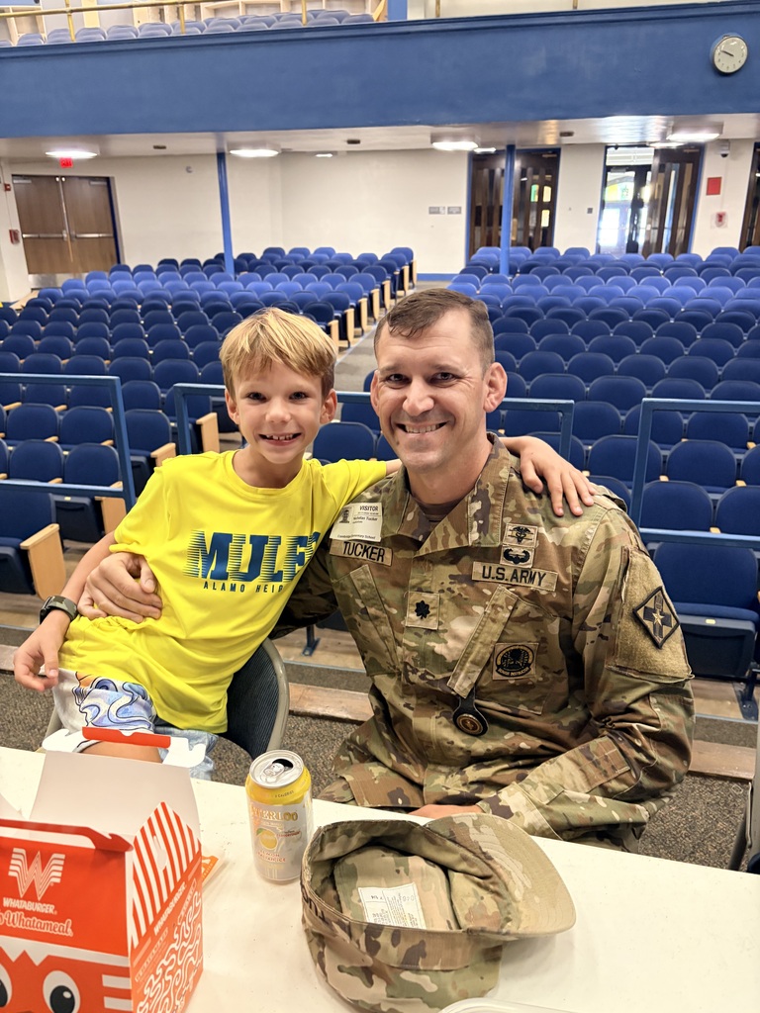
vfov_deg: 67.3
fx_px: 761
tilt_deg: -20.6
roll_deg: +1.3
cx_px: 380
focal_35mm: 26
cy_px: 506
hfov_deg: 53.1
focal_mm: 5.96
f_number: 1.6
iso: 400
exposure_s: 1/40
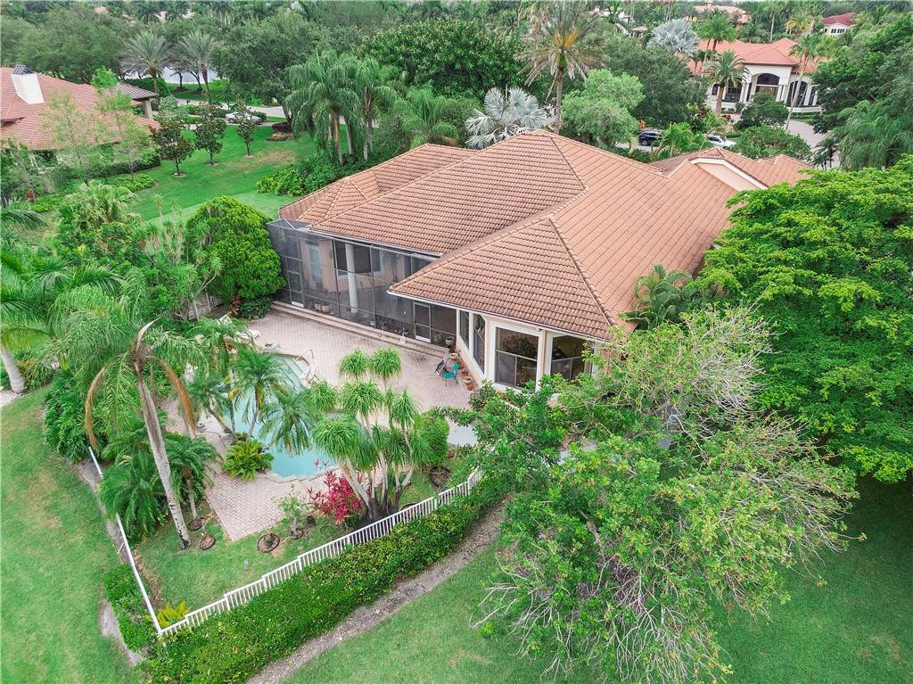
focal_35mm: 24
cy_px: 342
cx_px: 456
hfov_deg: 71.6
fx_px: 633
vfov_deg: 56.8
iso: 110
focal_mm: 4.39
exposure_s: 1/320
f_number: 2.8
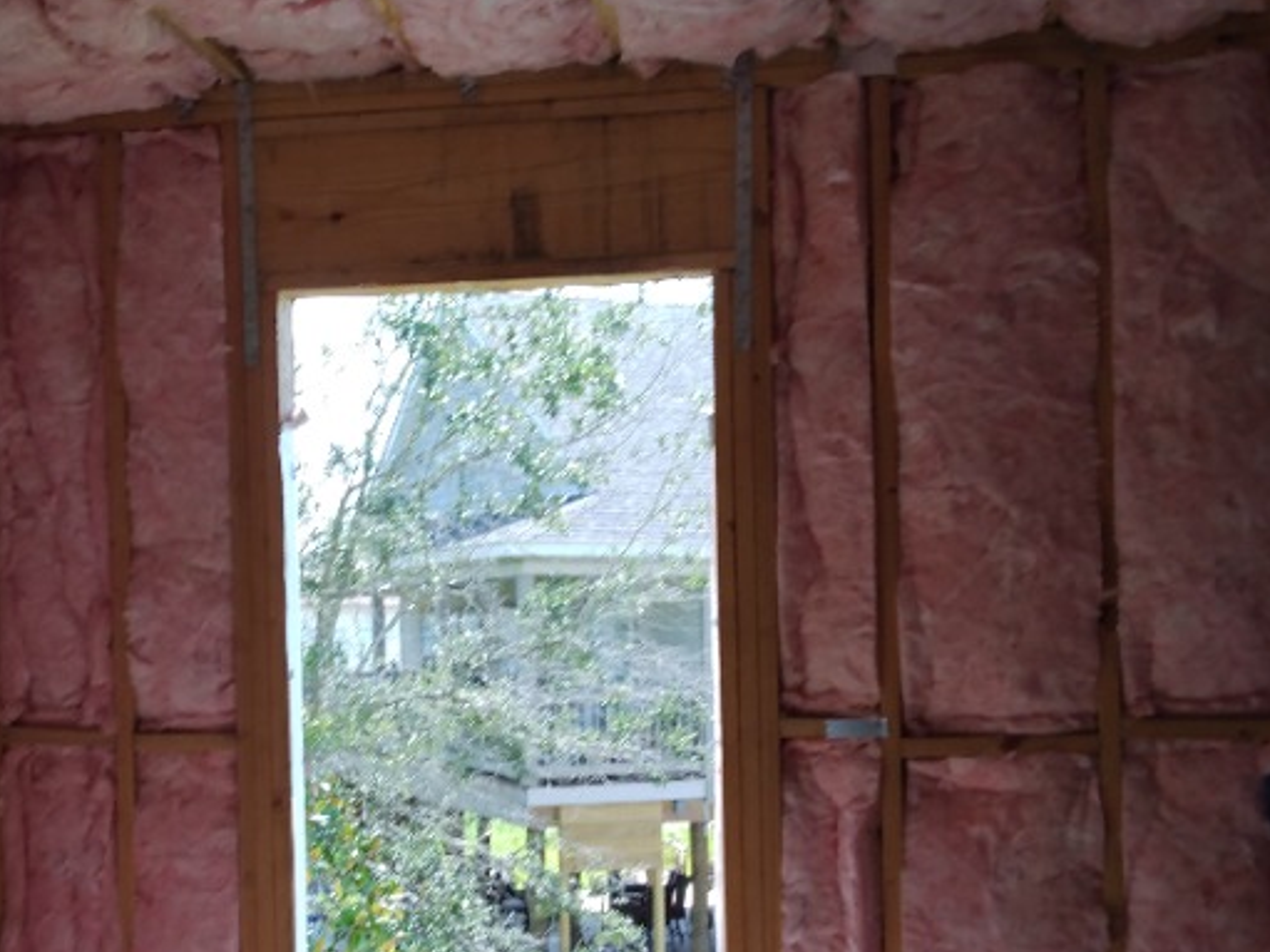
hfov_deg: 50.9
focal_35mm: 36
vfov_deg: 39.0
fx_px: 1320
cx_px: 490
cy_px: 664
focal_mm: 3.54
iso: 100
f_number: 2
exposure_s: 1/274
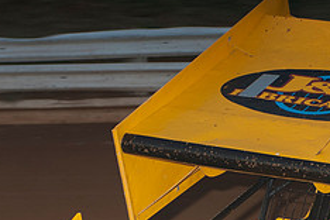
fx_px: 2731
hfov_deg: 6.9
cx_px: 252
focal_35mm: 298
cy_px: 231
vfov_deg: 4.6
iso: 200
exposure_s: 1/400
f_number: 4
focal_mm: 80
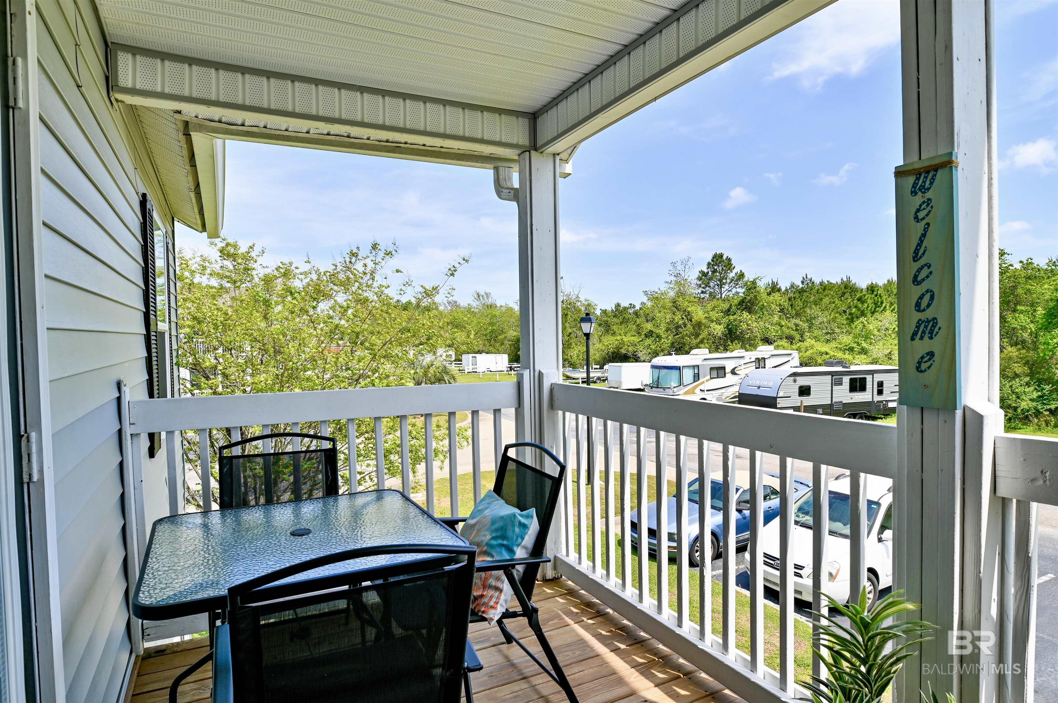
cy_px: 352
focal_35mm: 20
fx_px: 587
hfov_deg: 84.0
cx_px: 529
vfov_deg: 61.8
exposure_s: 1/160
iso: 100
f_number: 9
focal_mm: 20
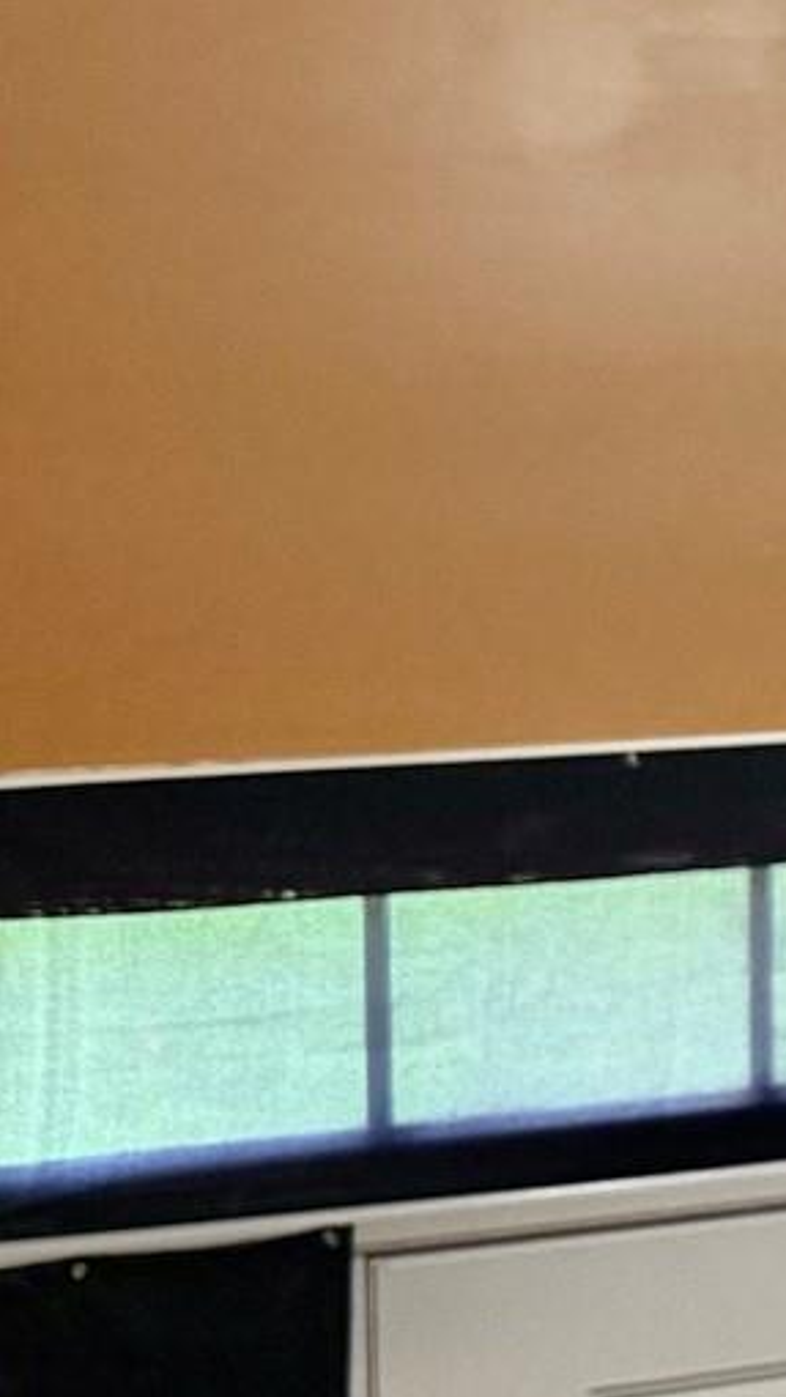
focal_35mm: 105
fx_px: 3889
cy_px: 345
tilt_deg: -3.4
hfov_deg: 9.5
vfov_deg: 20.2
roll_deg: -0.6
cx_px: 2188
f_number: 1.78
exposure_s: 1/120
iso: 250
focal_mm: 6.76
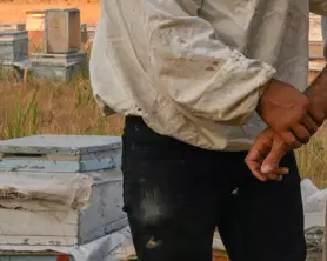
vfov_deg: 14.1
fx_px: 1035
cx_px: 502
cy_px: -27
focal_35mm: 107
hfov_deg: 16.3
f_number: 9
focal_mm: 24
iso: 1600
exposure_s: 1/500
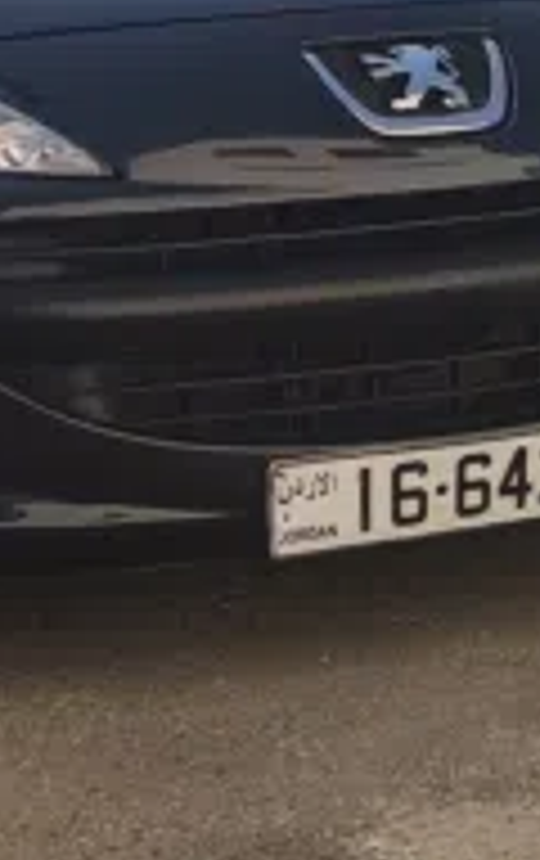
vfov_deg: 20.3
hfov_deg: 12.9
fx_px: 2393
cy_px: 270
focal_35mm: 102
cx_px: 238
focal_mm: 6.18
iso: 50
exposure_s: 1/1368
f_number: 1.65
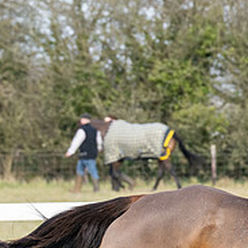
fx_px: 4555
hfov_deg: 3.1
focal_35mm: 562
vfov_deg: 3.1
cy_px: 281
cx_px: 320
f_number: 5
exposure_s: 1/800
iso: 400
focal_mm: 110
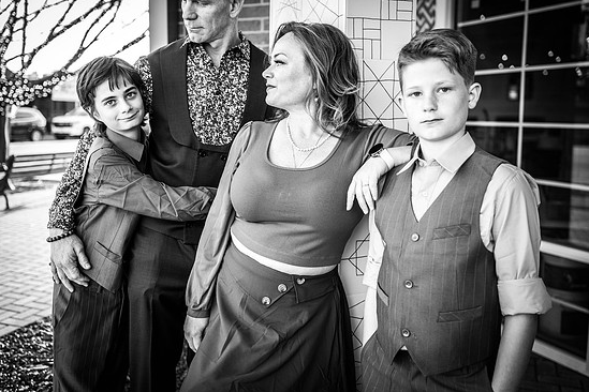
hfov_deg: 51.9
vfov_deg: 35.9
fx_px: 605
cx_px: 280
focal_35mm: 37
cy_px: 186
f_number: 2.5
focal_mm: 35
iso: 640
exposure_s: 1/800
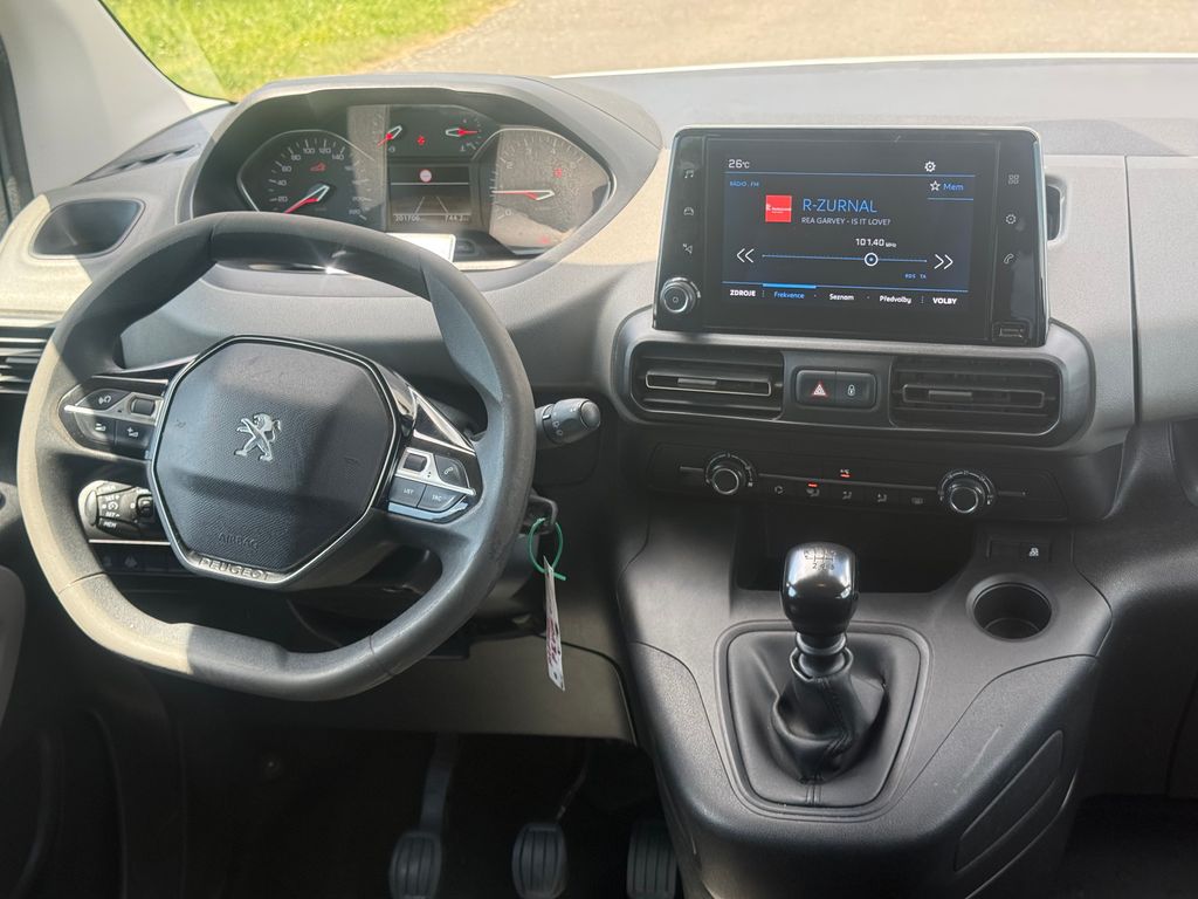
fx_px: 1661
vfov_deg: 30.3
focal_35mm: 48
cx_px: 599
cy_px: 450
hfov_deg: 39.7
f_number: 1.78
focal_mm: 6.76
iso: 80
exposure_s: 1/253
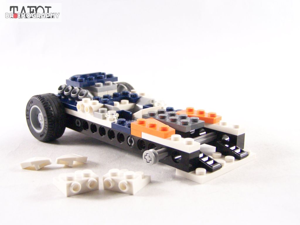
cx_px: 150
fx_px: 416
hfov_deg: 39.7
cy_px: 112
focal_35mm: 48
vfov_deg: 30.3
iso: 400
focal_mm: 8
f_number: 3.2
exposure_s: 1/60
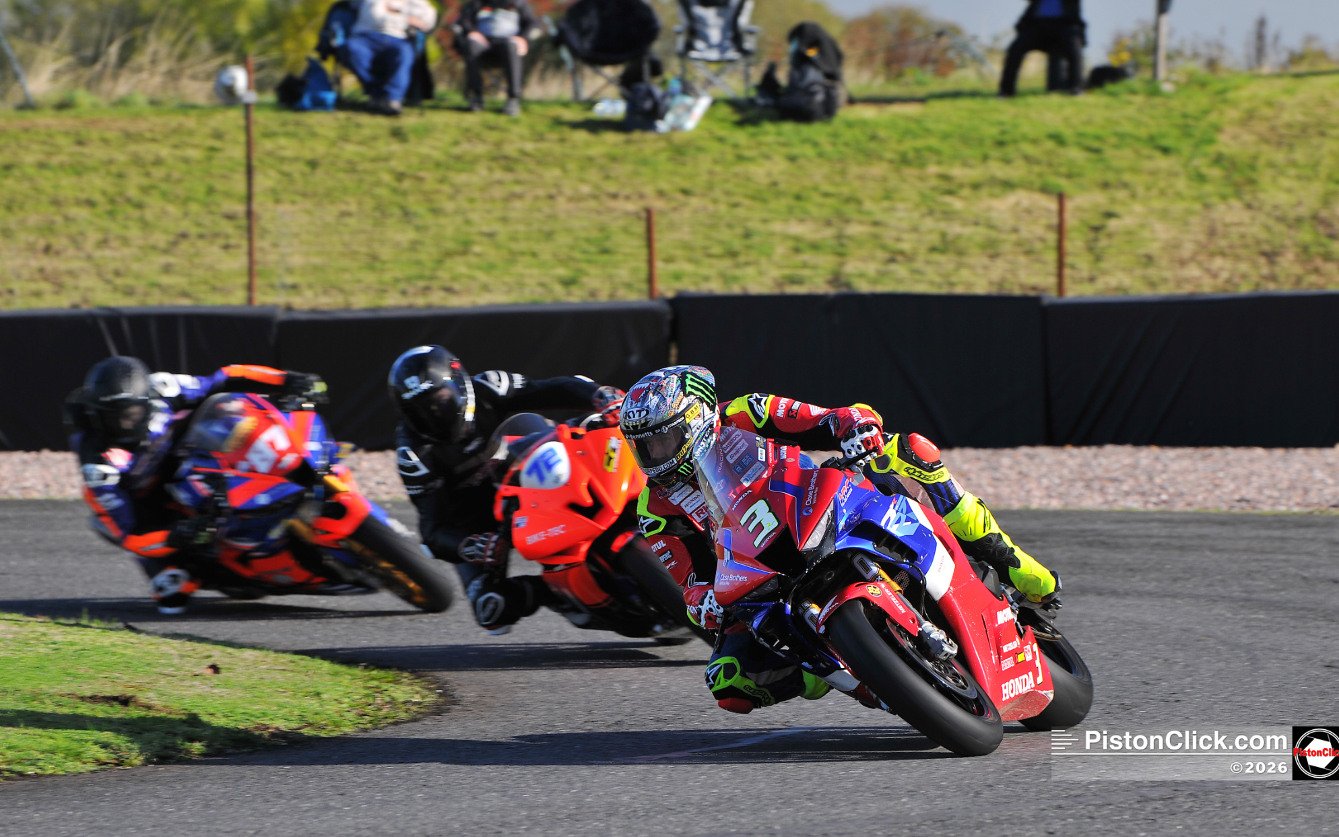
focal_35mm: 205
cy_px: 404
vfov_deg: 6.4
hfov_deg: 10.2
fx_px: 7482
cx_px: 672
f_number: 5.6
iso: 200
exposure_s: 1/200
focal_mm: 200
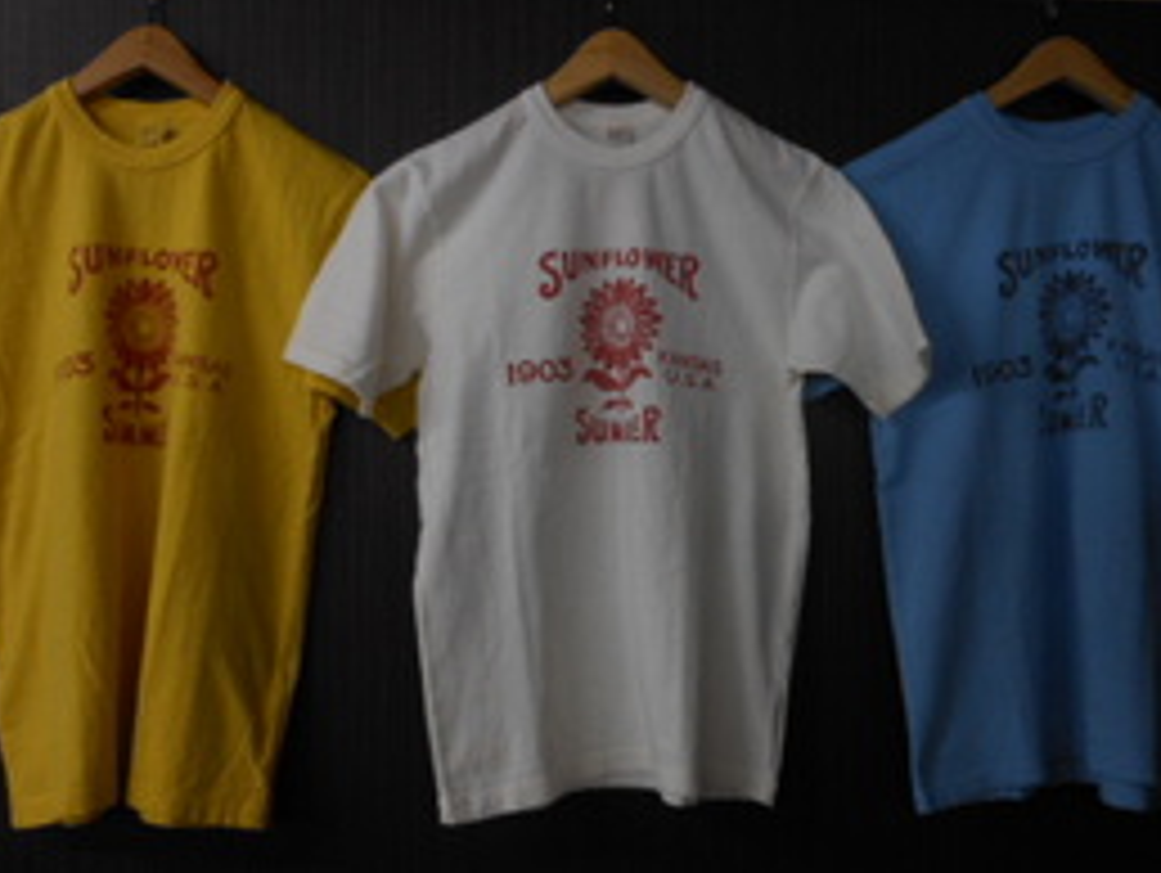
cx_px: 630
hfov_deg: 48.9
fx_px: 1276
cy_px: 479
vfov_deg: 37.7
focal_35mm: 38
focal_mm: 5
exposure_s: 1/30
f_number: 3.7
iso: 100
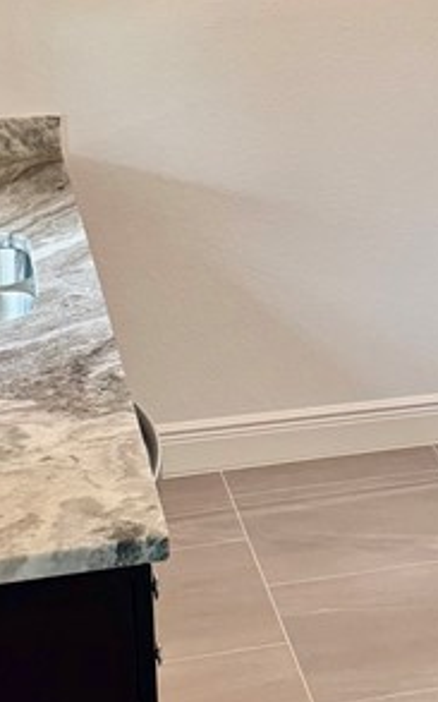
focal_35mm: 89
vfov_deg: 22.9
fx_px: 1701
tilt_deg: -8.1
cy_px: 113
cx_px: 452
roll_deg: +1.5
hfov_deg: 14.4
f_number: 1.78
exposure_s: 1/120
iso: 125
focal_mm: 6.76
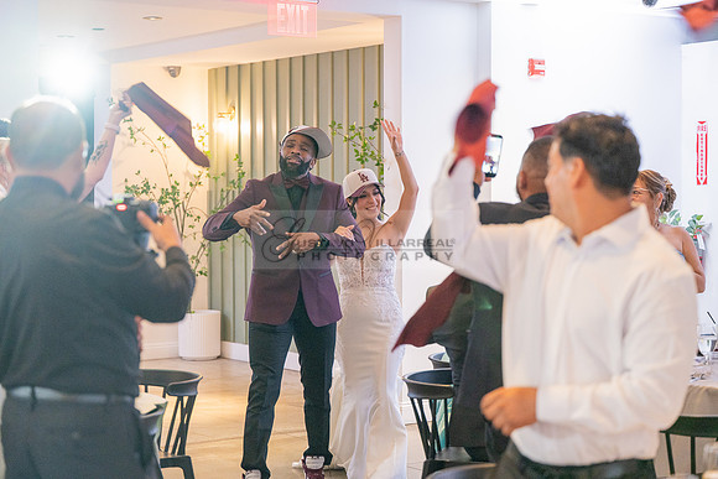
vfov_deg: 19.5
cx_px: 359
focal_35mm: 70
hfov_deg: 28.8
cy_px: 240
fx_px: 1396
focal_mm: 70
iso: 1600
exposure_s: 1/125
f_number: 2.8
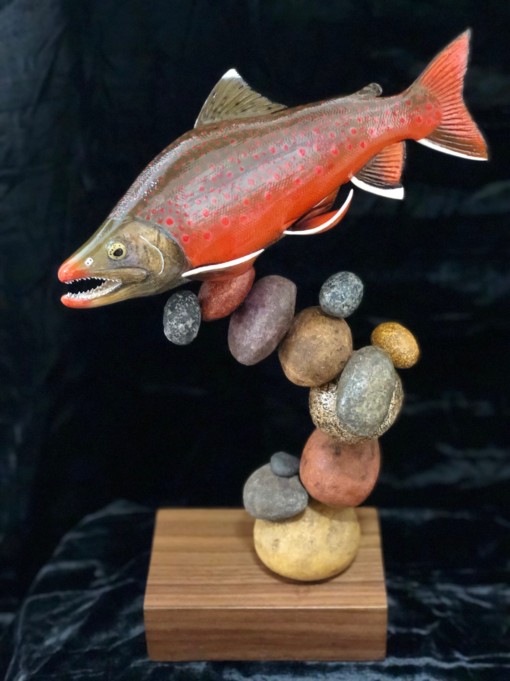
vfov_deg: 33.8
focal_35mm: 57
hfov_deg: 25.7
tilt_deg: -29.6
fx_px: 1120
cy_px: 340
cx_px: 255
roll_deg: +4.1
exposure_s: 1/30
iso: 1250
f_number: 2.8
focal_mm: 6.6
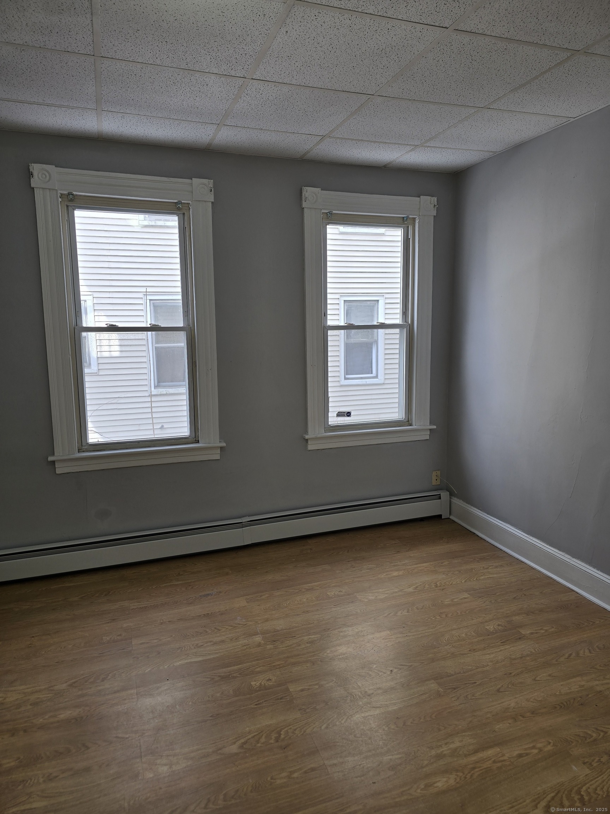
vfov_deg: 73.9
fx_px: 540
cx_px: 305
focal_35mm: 23
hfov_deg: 58.9
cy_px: 407
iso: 16
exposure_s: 1/120
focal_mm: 6.3
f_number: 1.7
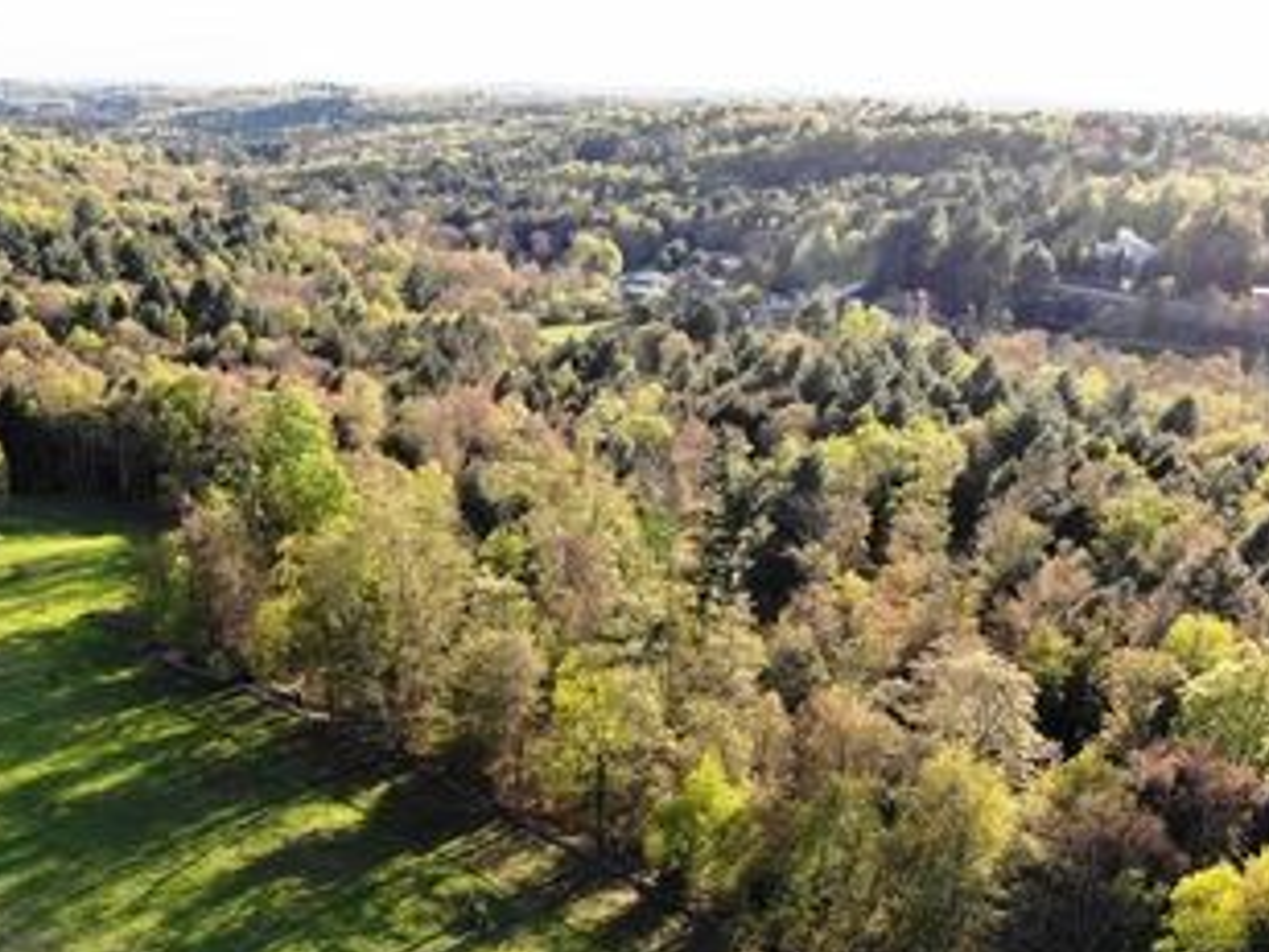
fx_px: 1430
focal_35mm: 39
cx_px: 276
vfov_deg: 36.0
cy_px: 715
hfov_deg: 45.7
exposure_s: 1/276
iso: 107
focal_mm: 4.5
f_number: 2.8
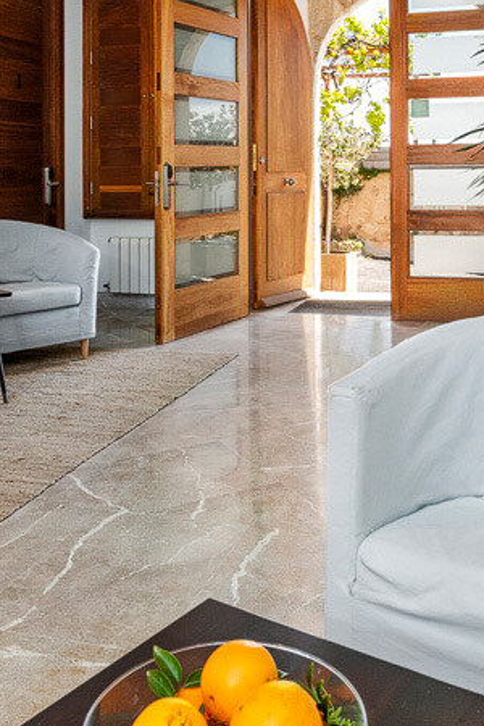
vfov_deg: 46.5
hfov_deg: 33.3
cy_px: 169
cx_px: 283
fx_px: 807
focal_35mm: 40
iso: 320
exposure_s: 1/40
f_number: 8
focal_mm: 15
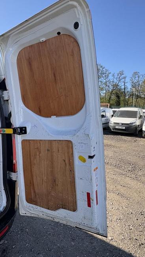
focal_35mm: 21
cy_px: 126
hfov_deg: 53.4
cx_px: 63
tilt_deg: -5.2
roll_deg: -0.6
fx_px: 144
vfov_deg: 83.8
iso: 40
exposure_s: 1/693
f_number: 2.2
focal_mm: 2.22
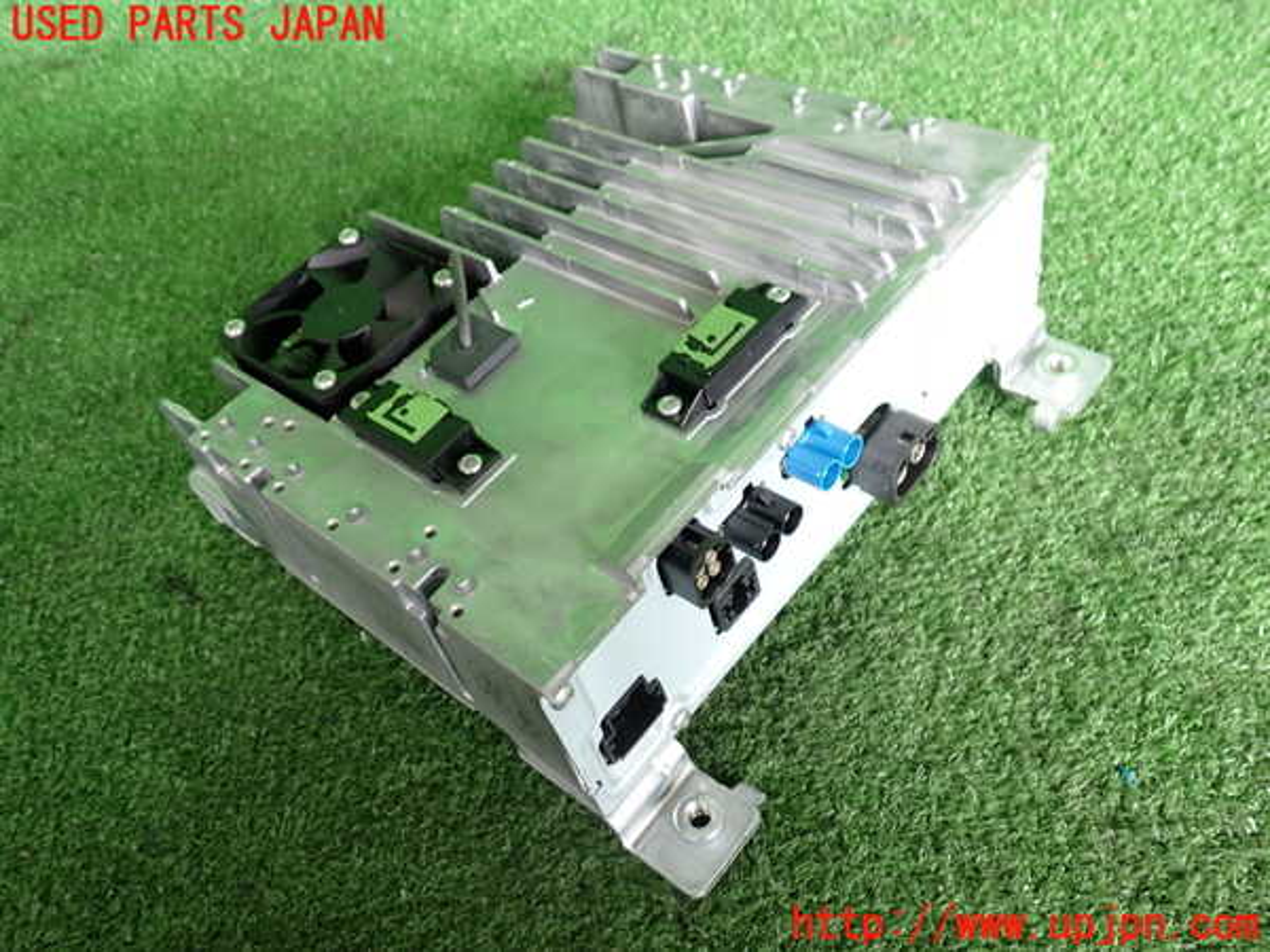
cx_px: 635
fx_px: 1101
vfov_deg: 46.8
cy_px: 476
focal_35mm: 30
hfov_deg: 60.0
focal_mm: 5.4
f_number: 2.3
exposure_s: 1/40
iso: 200
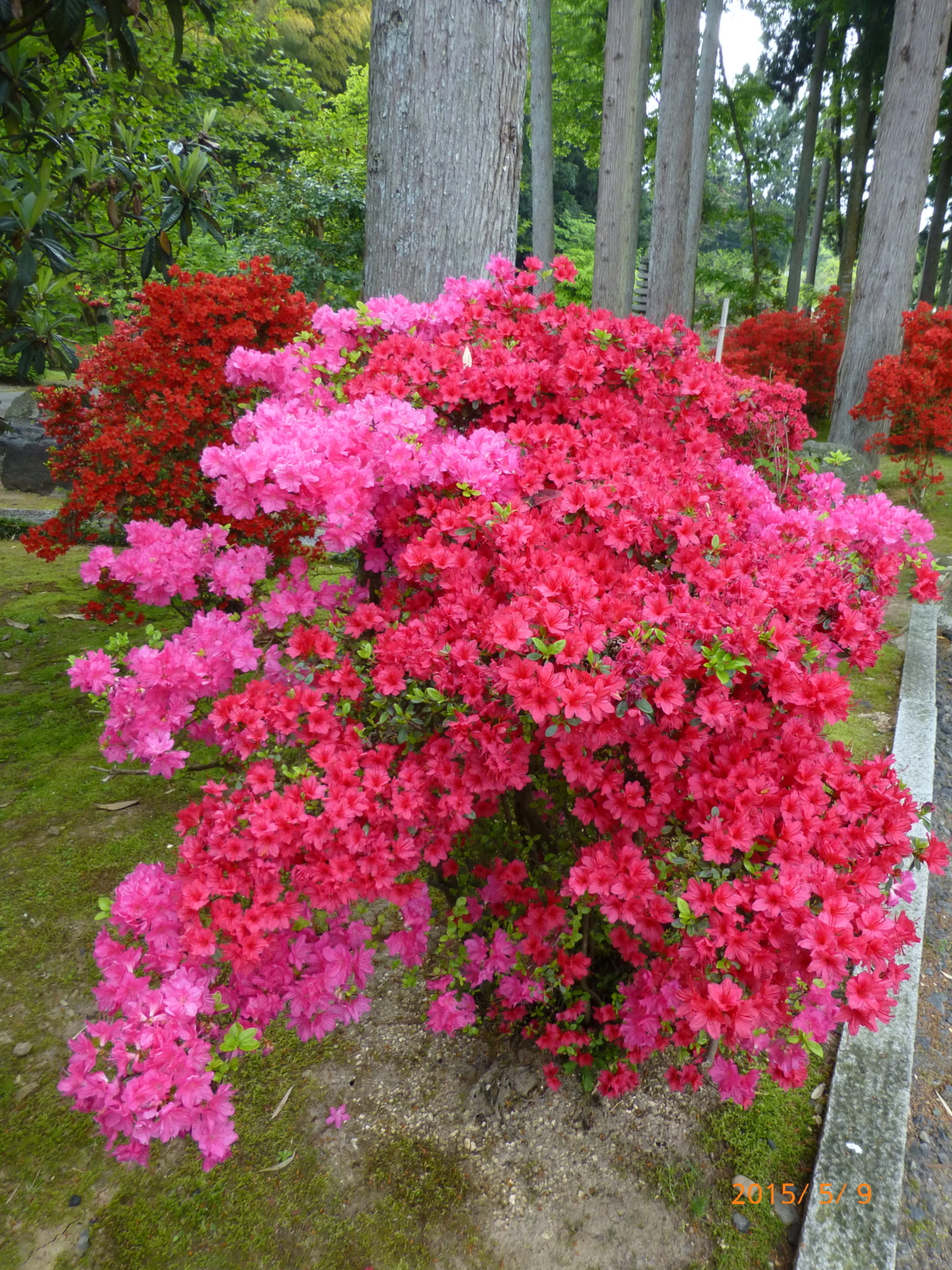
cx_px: 476
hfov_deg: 56.8
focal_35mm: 24
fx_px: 880
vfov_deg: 71.6
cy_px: 635
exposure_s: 1/60
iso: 160
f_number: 3.3
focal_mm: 4.3
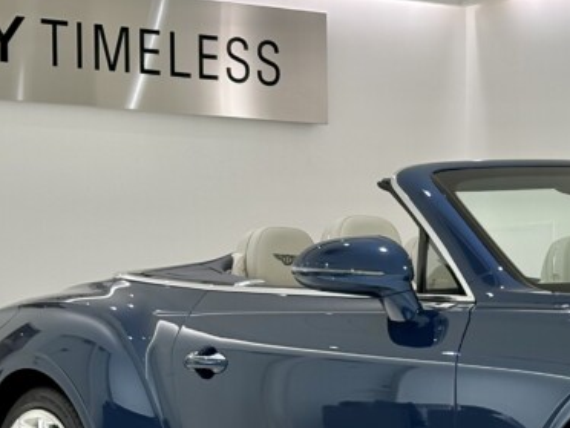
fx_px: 2355
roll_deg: +0.5
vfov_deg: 10.3
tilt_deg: -2.1
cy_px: 416
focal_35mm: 143
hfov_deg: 13.4
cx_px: 685
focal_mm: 5.96
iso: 50
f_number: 1.6
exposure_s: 1/243
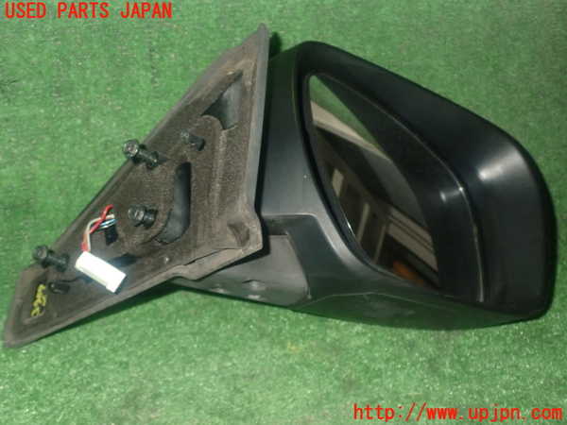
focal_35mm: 41
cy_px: 212
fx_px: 672
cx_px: 284
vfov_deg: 35.1
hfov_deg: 45.8
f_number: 8
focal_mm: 7.31
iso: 800
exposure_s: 1/40
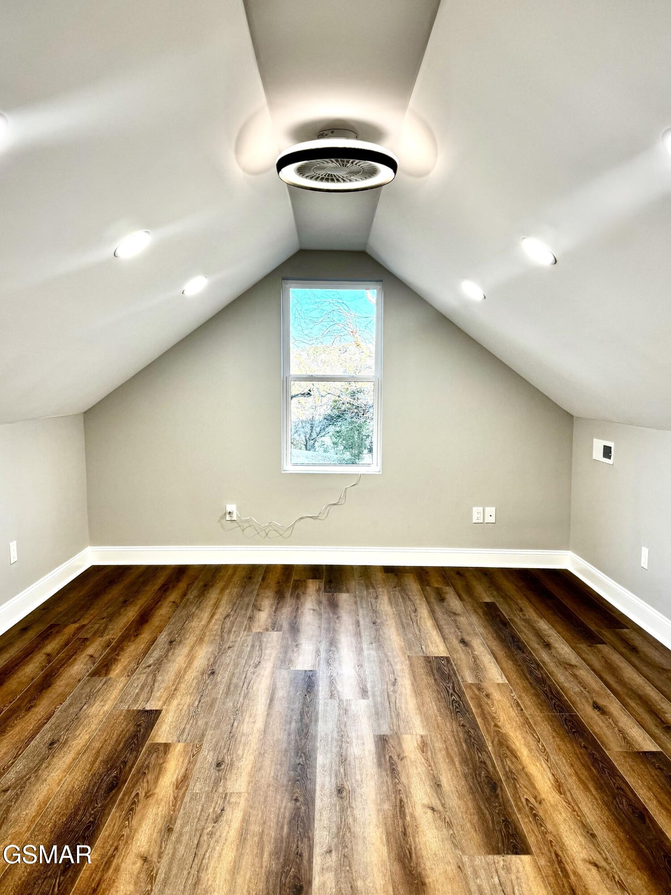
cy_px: 448
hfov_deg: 56.8
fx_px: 620
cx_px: 336
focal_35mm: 24
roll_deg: -1.7
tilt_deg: -6.3
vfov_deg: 71.6
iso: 100
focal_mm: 6.76
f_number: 1.78
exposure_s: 1/120
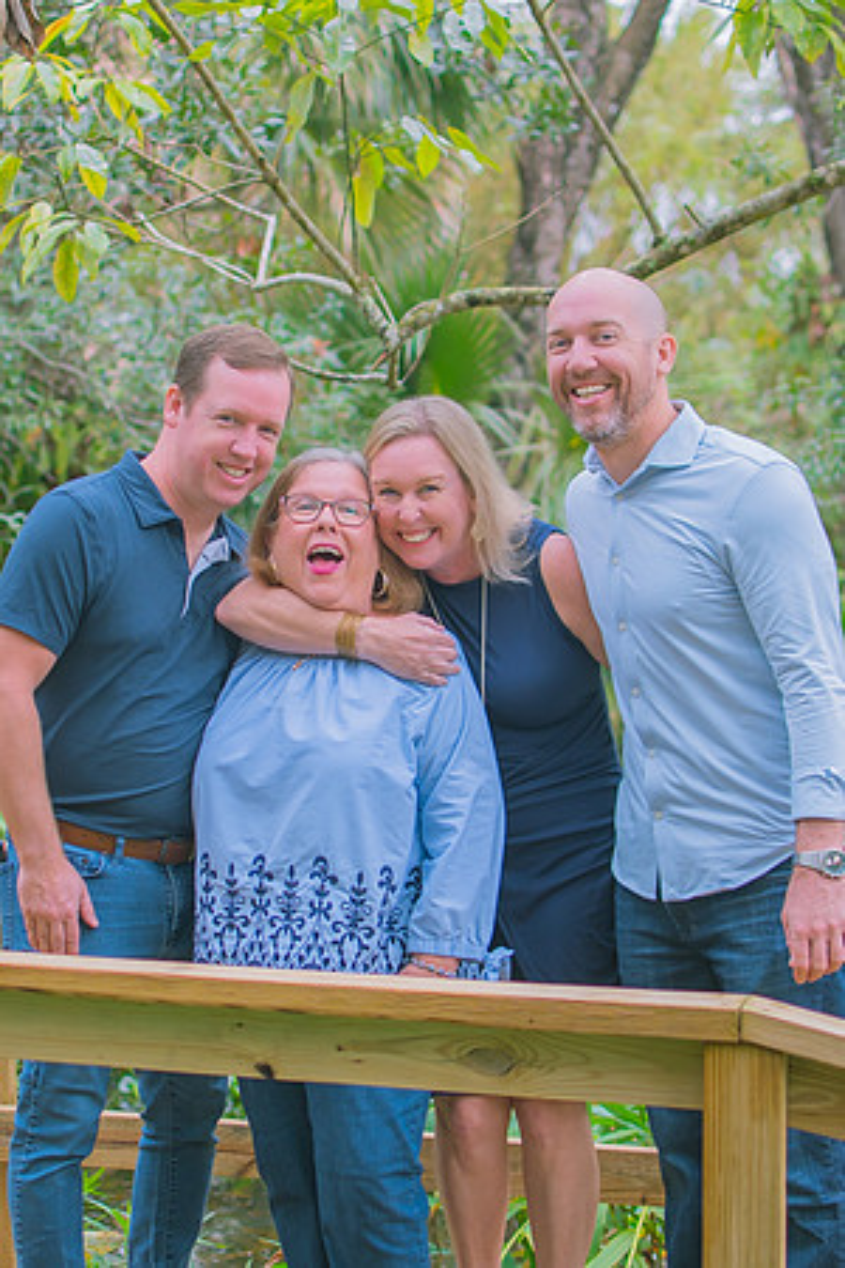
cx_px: 283
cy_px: 634
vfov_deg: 26.0
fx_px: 2746
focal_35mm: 78
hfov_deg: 17.5
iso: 100
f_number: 2.2
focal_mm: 35
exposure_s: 1/400
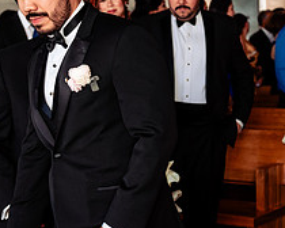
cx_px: 191
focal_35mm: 119
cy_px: 62
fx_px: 1004
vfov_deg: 12.9
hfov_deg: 16.1
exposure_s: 1/250
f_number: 3.5
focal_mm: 45
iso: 640
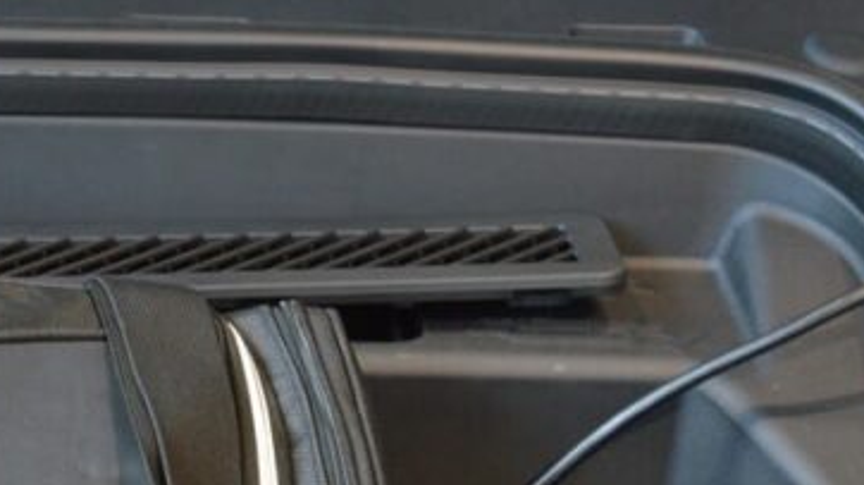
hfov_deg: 14.4
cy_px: 528
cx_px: -53
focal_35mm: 146
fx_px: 3342
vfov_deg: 8.2
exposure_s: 1/4
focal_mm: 28
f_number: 11
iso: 200
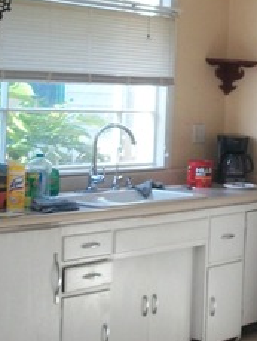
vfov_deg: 21.9
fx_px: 879
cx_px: 253
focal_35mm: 89
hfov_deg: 16.3
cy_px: 105
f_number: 2.9
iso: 100
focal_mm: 5.7
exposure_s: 1/125
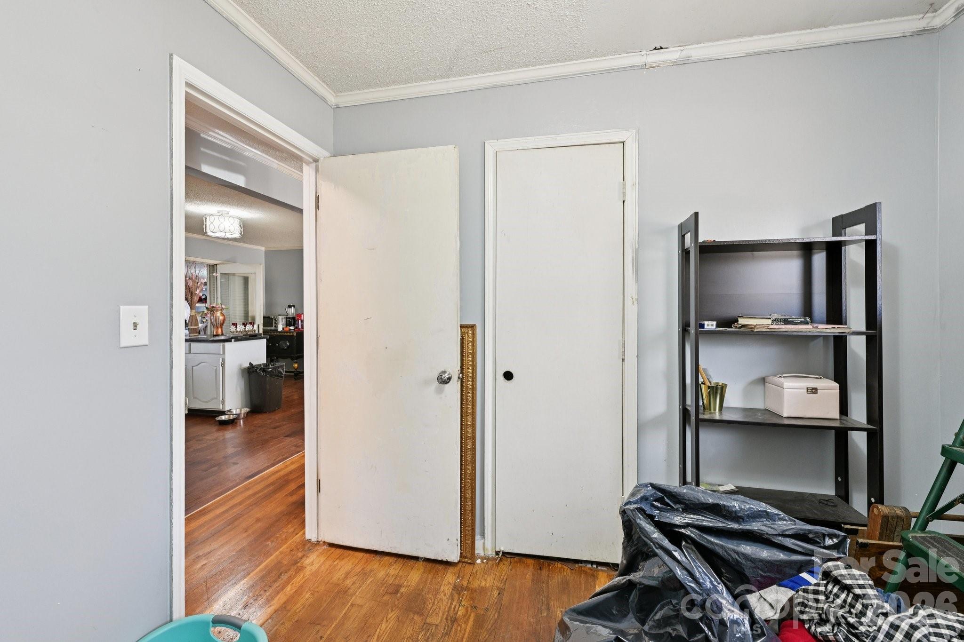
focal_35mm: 14
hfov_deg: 104.3
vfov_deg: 81.2
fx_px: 375
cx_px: 482
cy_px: 321
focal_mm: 14
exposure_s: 1/10
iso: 400
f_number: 8
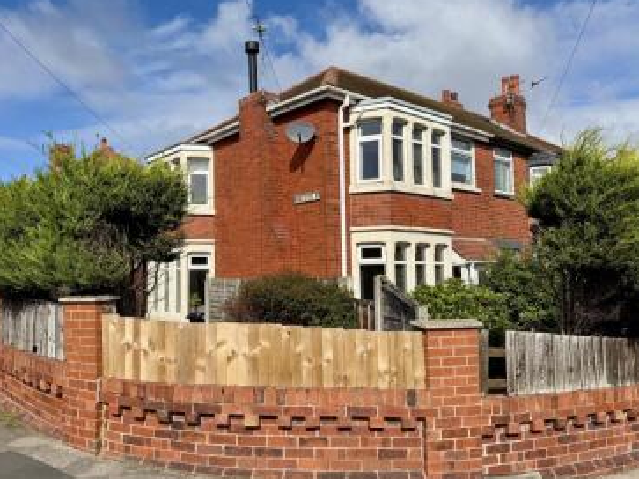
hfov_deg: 63.4
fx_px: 517
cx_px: 298
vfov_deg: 49.7
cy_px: 240
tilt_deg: +3.0
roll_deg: +1.3
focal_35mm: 28
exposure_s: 1/8130
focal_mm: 6.76
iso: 80
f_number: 1.78
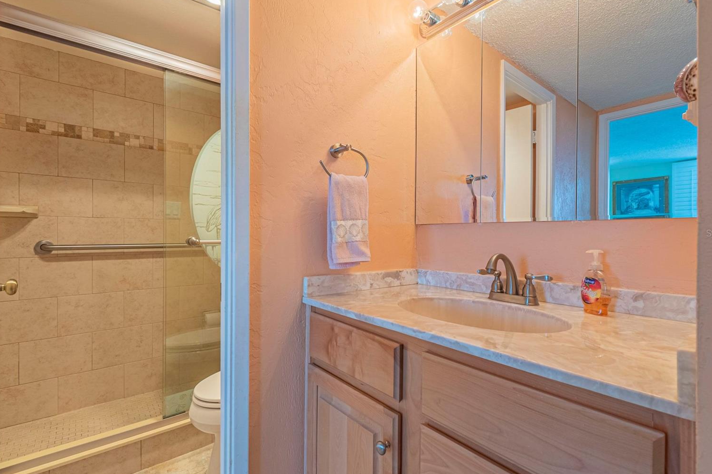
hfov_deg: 96.7
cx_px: 369
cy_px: 233
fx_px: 316
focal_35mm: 16
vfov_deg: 73.7
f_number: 7.1
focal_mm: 10
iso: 320
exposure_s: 1/200
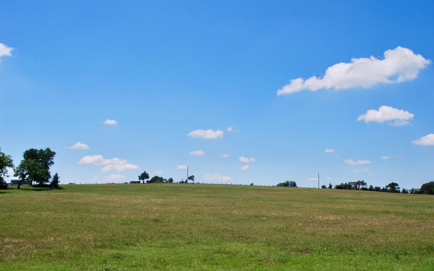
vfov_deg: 28.9
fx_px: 526
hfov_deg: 44.8
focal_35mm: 45
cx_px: 217
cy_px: 133
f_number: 9
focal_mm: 29
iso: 100
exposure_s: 1/320
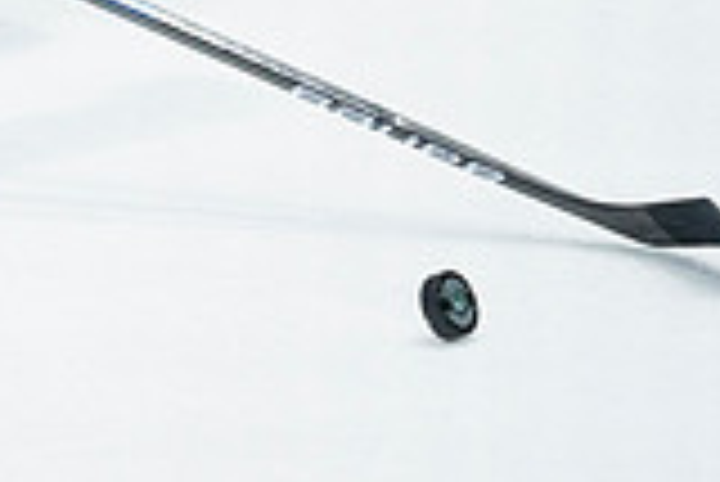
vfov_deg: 0.6
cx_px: -148
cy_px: -327
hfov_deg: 0.9
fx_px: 43478
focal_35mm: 2172
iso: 1600
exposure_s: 1/1000
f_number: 4
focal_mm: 600
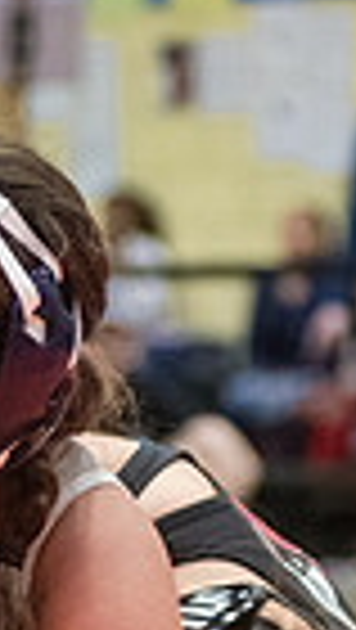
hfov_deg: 3.5
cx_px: -176
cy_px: 659
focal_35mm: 348
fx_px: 5826
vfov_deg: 6.2
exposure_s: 1/500
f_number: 3.2
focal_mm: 80
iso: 8000
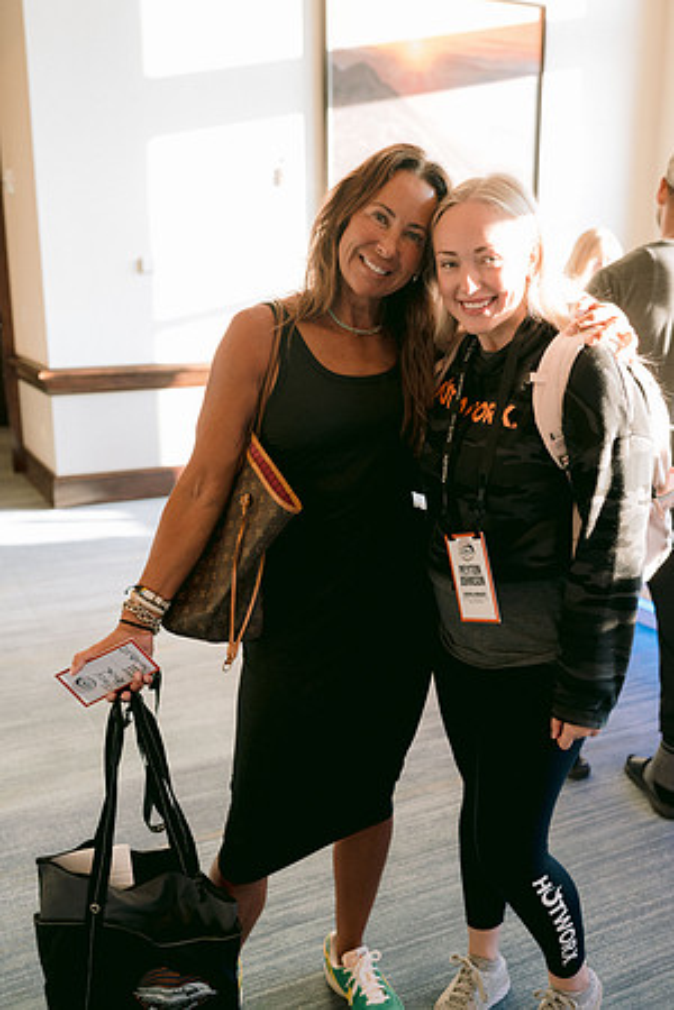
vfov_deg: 54.4
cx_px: 337
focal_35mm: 35
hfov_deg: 37.9
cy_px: 505
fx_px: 983
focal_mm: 35
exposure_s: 1/100
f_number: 3.2
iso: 500
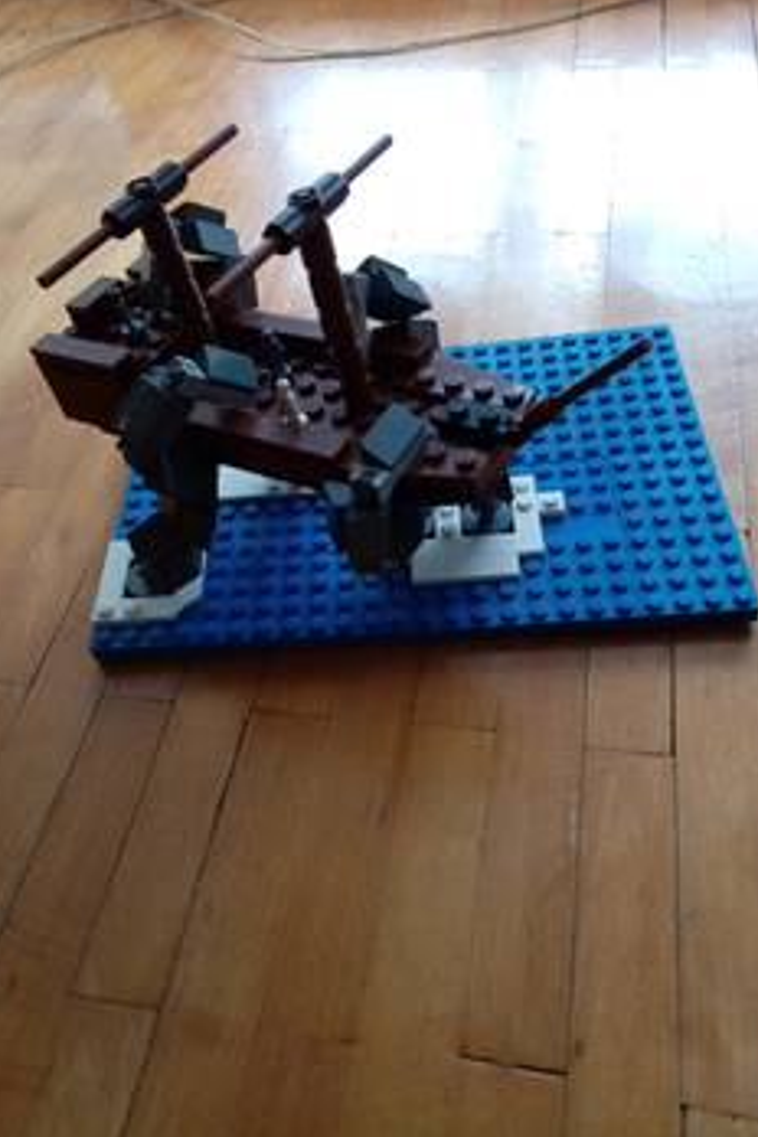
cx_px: 363
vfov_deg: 65.5
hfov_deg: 46.4
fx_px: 884
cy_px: 555
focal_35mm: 28
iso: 289
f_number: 1.8
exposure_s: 1/33.3
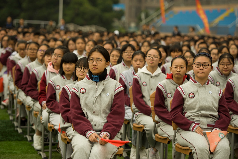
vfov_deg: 12.2
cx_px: 119
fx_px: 740
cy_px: 80
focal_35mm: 112
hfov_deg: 18.3
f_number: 2.8
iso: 200
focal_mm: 112
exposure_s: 1/800
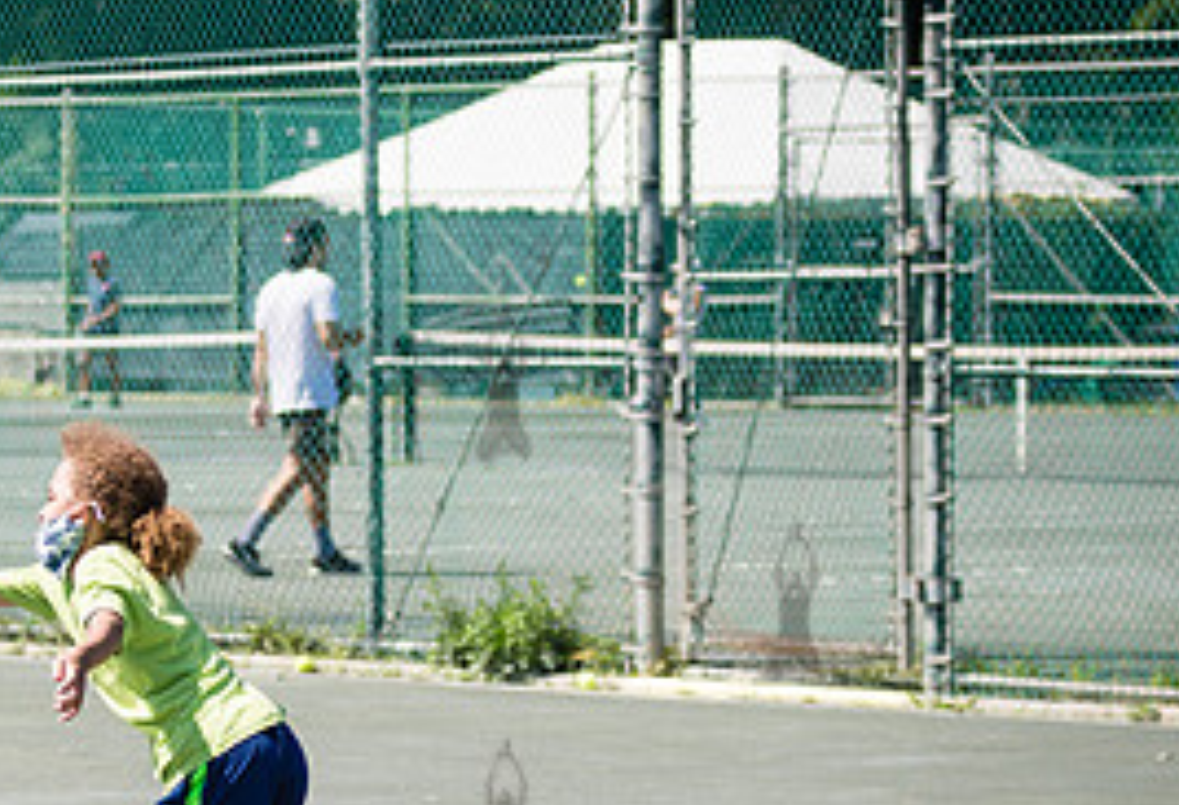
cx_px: 143
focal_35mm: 202
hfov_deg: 10.1
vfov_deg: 6.9
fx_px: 6665
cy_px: 729
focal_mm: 80
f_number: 4.5
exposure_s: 1/1000
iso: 125
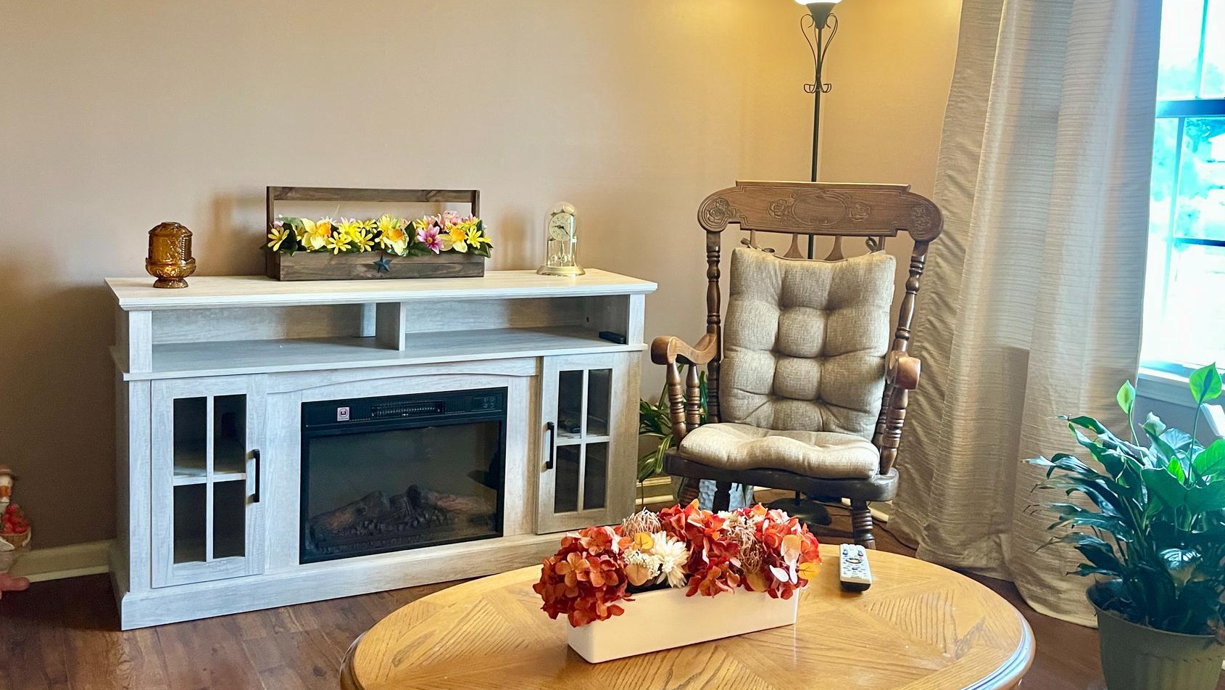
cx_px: 546
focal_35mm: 33
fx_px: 1072
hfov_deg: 59.3
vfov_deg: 35.6
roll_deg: -1.2
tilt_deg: -7.3
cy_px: 286
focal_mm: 5.1
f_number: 1.6
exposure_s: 1/60
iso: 320
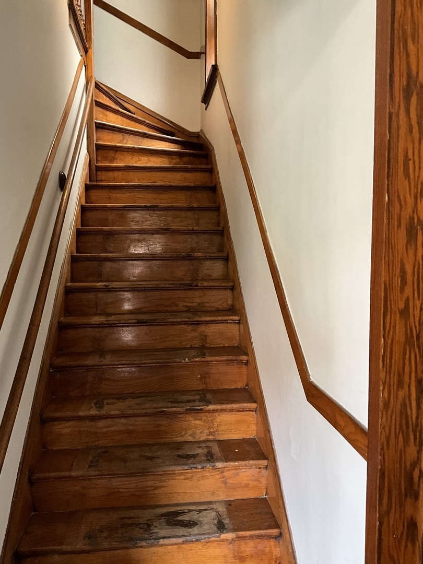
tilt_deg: -5.2
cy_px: 282
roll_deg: +1.0
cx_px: 212
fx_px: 472
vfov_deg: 61.7
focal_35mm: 29
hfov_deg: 48.2
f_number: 1.8
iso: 320
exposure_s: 1/46
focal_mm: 3
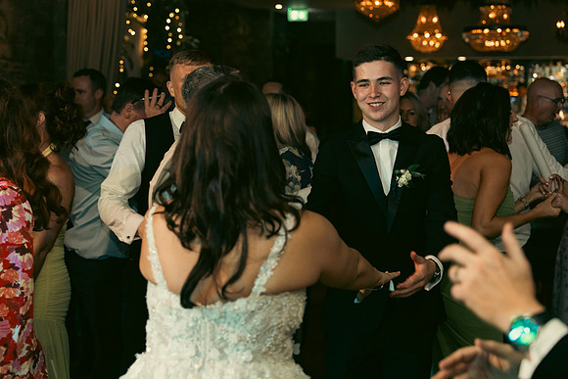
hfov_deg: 35.0
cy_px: 190
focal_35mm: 57
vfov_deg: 23.8
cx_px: 284
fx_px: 900
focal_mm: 57
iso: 2500
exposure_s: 1/160
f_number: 3.5
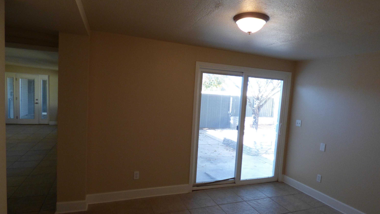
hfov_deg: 81.2
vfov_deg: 51.4
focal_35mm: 22
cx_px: 192
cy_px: 115
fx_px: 222
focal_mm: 3.58
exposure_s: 1/100
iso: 200
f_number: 2.8
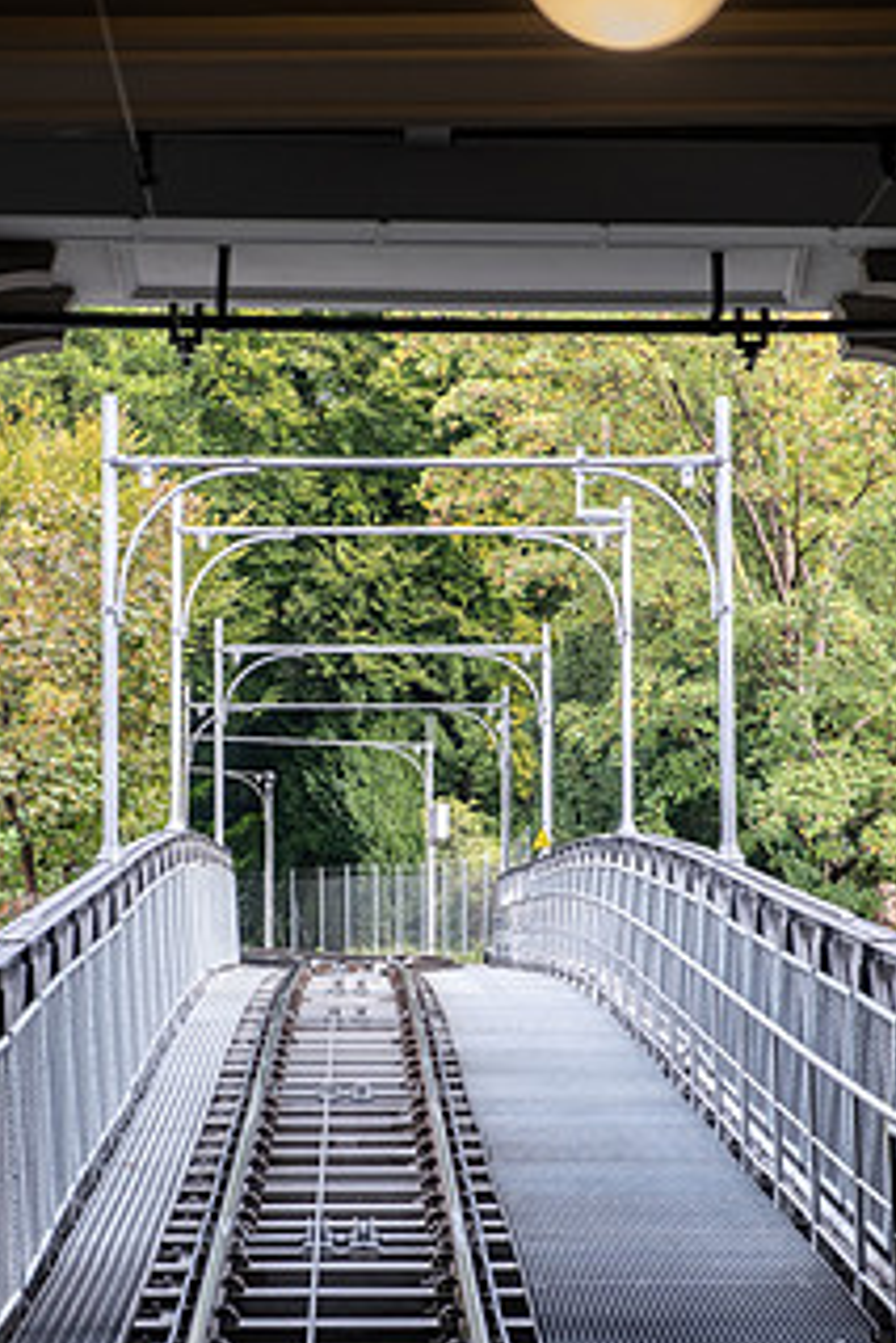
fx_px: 4363
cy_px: 897
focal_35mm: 117
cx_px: 374
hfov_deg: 11.7
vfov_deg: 17.4
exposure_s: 1/180
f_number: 3.2
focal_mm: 55
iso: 320
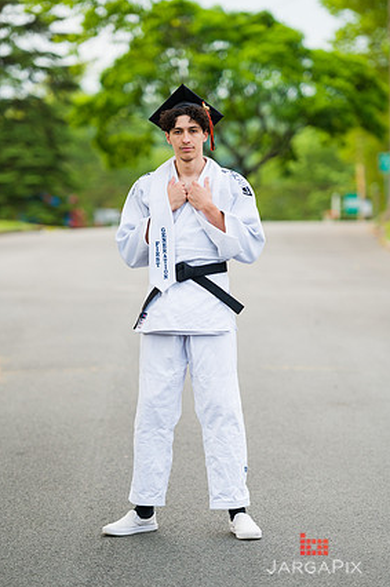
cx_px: 191
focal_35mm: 153
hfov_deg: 8.9
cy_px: 294
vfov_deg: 13.4
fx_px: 2492
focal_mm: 145
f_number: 3.2
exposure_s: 1/800
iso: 200
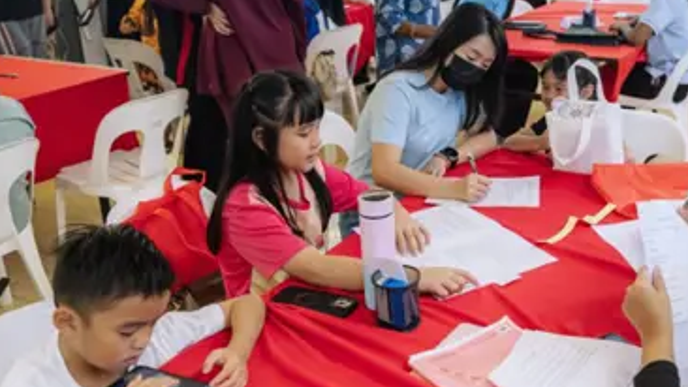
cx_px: 496
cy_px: 116
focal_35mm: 40
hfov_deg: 48.9
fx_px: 730
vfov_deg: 29.4
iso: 1000
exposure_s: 1/250
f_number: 1.4
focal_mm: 13
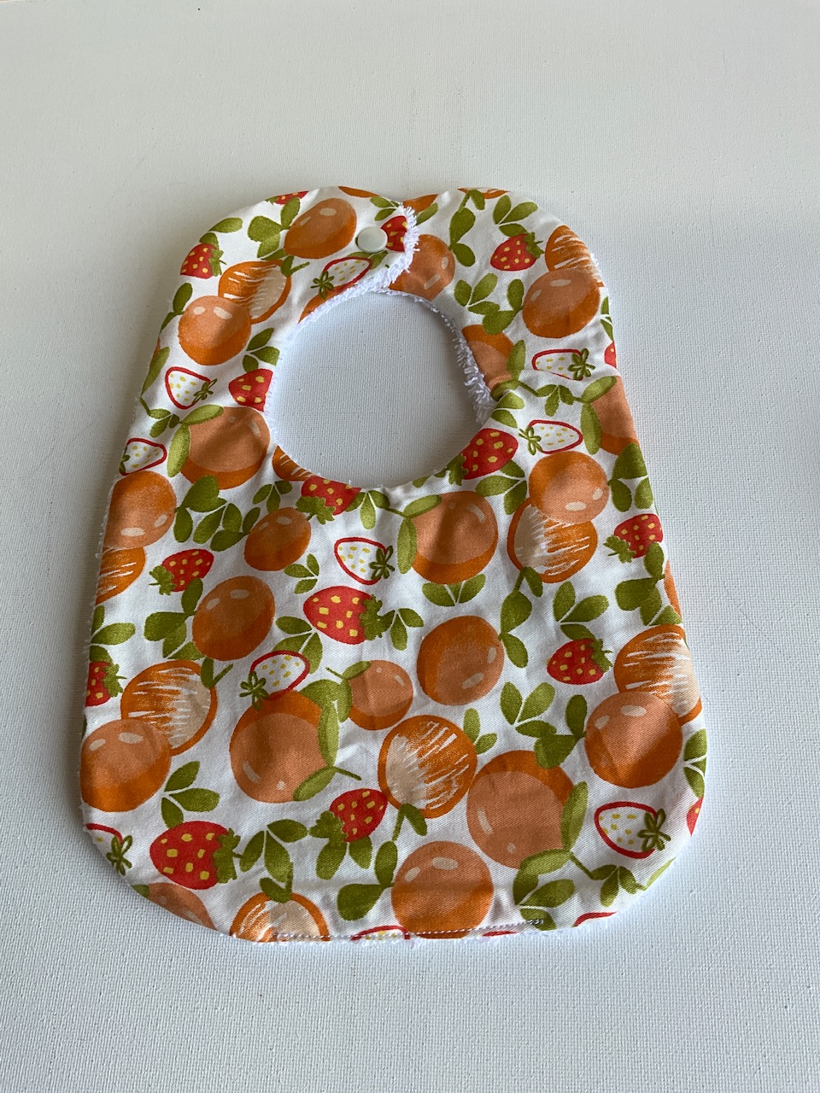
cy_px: 546
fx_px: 916
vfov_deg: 61.7
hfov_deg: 48.2
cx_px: 410
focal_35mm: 29
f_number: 1.8
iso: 25
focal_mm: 3
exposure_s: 1/100
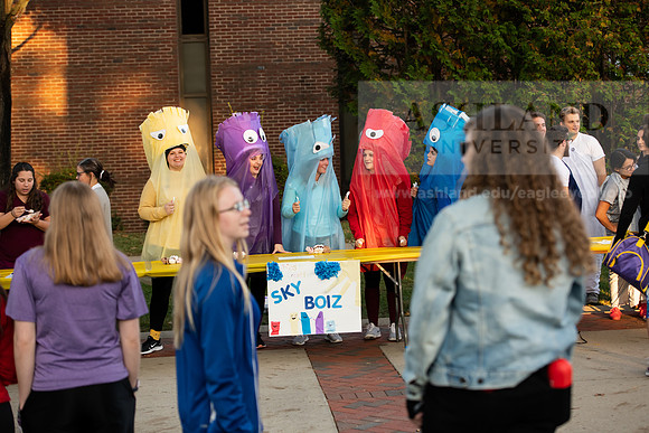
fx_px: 1442
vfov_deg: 17.1
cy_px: 216
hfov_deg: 25.4
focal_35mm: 80
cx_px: 324
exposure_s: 1/400
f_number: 4
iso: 640
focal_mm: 80
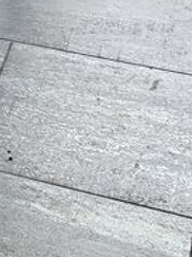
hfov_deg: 9.0
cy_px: -100
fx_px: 1095
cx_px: -281
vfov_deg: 12.8
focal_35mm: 148
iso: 100
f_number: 1.9
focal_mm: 6.12
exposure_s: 1/100
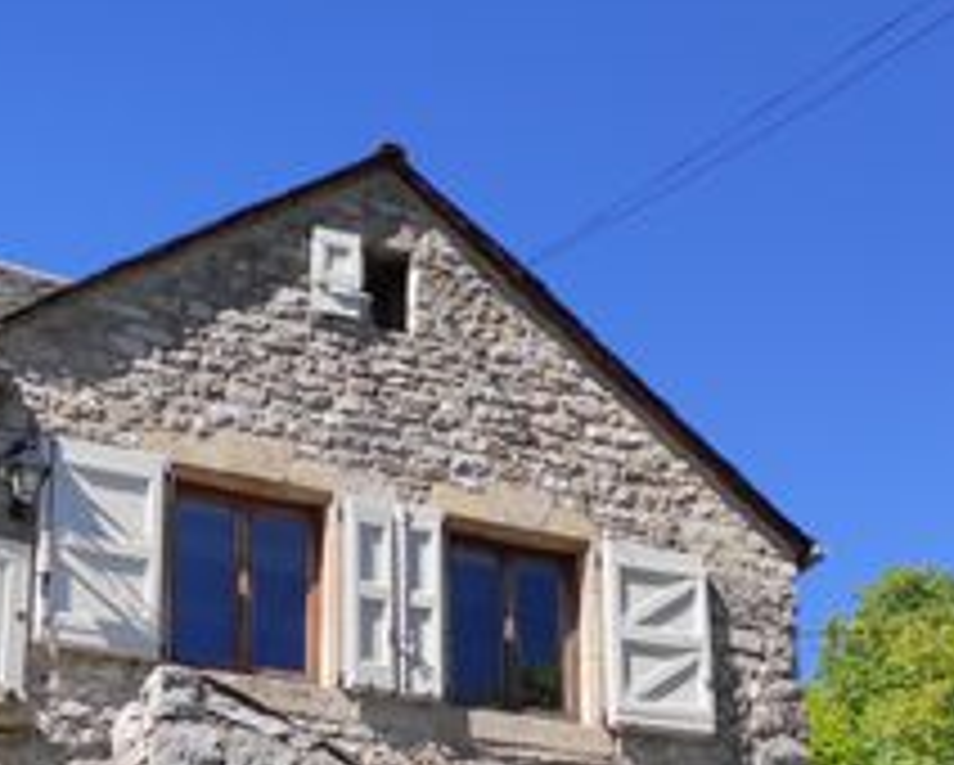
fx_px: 1950
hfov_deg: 27.5
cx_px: 414
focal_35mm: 69
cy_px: 812
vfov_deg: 21.2
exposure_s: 1/1631
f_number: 1.89
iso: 100
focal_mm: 5.43
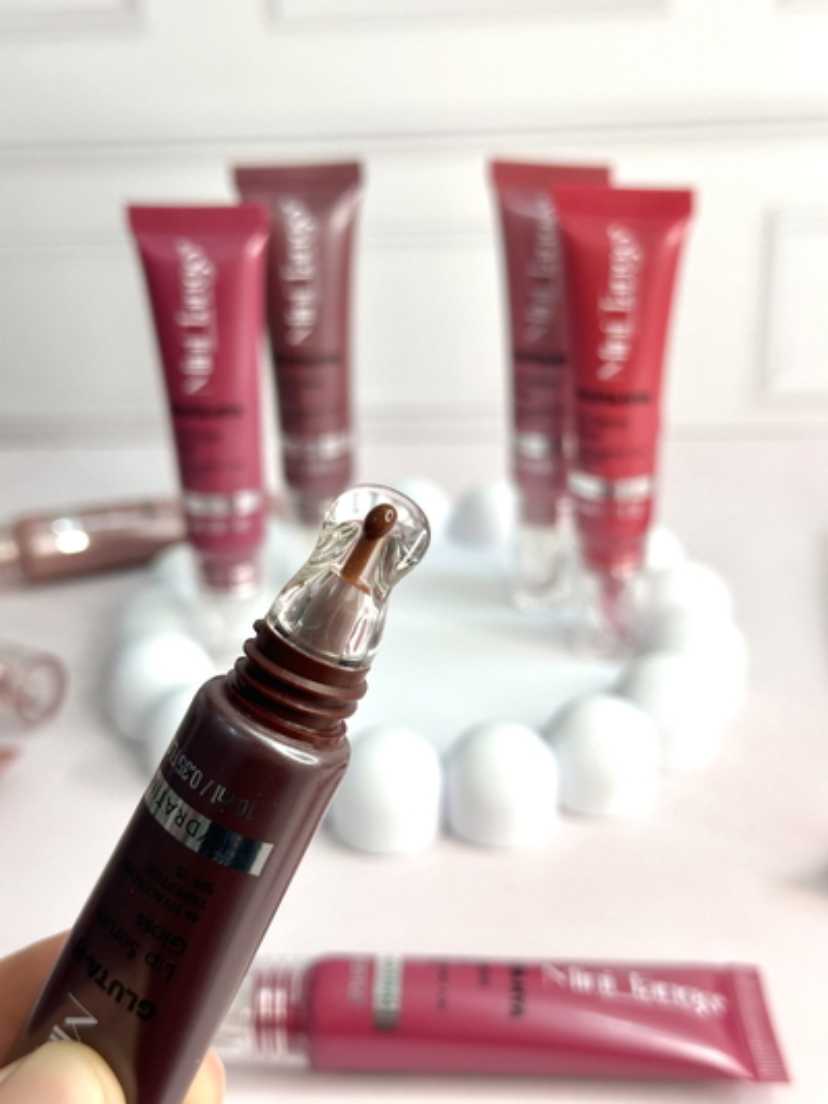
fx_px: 1530
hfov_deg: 30.3
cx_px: 414
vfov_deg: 39.6
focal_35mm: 48
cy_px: 552
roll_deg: +1.8
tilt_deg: -25.2
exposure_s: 1/228
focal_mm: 6.86
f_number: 1.78
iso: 80
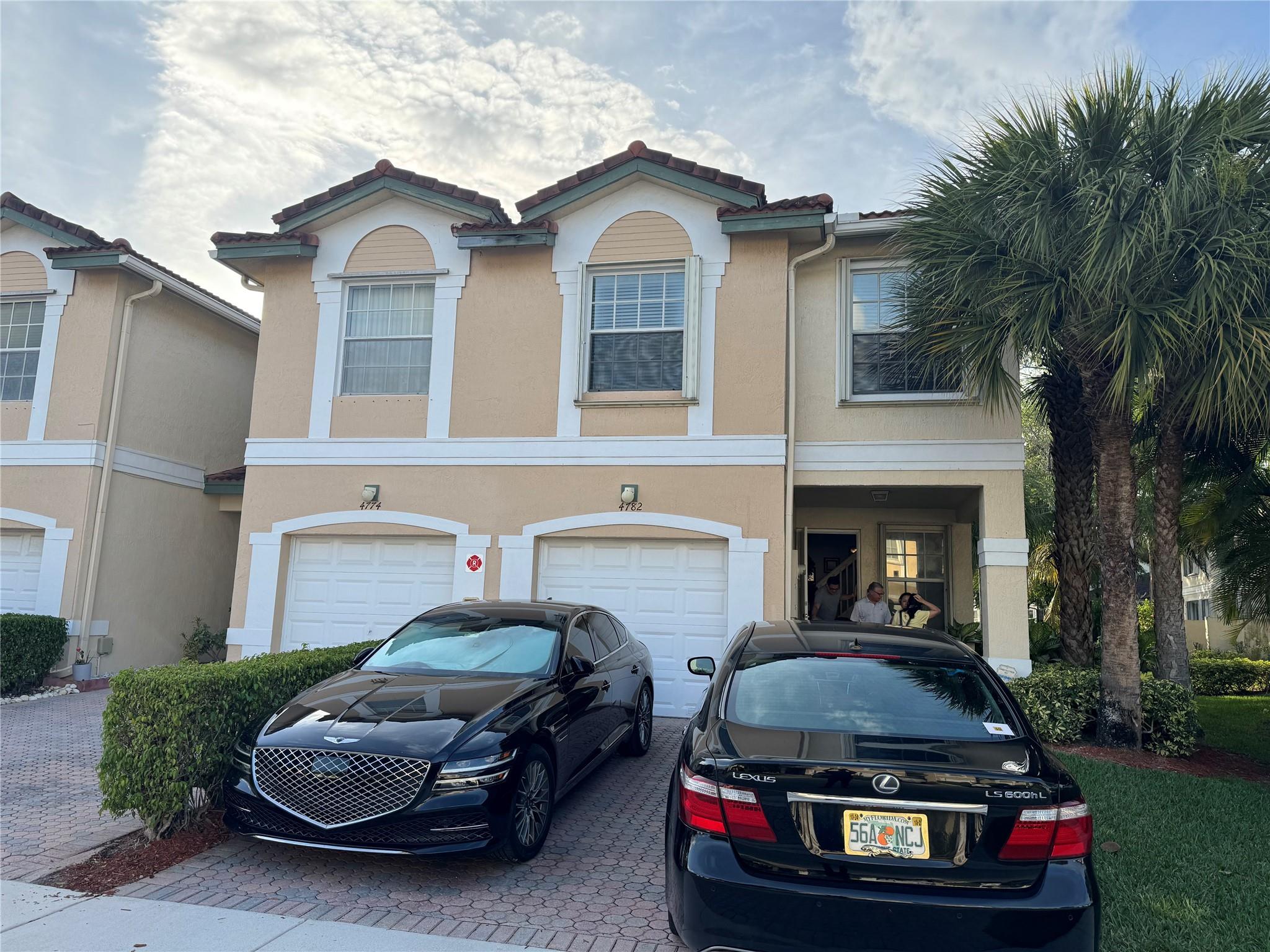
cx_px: 635
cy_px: 476
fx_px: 881
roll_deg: -3.4
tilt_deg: +10.5
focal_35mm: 24
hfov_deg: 71.6
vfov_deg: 56.8
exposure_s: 1/1425
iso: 80
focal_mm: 6.86
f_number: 1.78
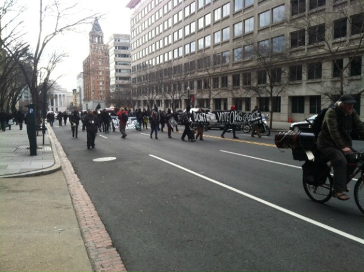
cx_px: 182
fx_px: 367
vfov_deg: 40.6
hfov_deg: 52.7
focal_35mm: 35
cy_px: 136
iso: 80
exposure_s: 1/252
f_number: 2.8
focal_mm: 3.85
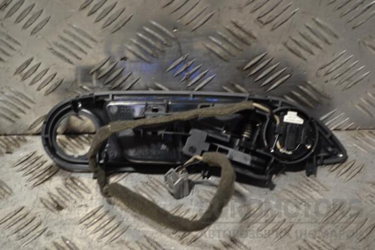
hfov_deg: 29.2
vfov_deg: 19.7
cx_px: 188
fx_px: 719
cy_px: 125
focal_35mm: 69
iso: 220
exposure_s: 1/30
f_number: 5.3
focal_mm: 46
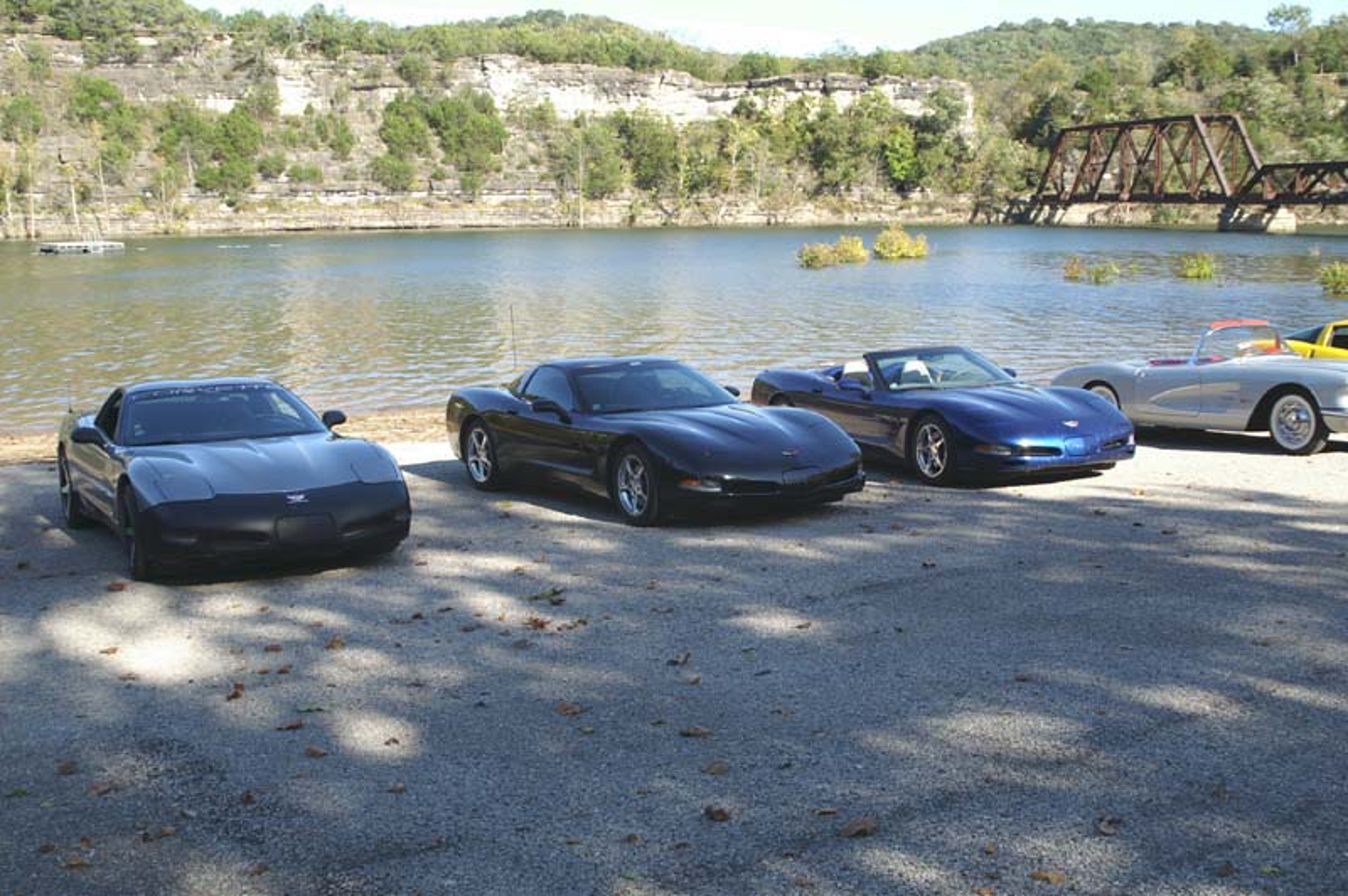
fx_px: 1347
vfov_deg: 36.8
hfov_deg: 53.2
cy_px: 448
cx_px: 674
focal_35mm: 36
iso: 100
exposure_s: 1/90
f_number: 6.7
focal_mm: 24
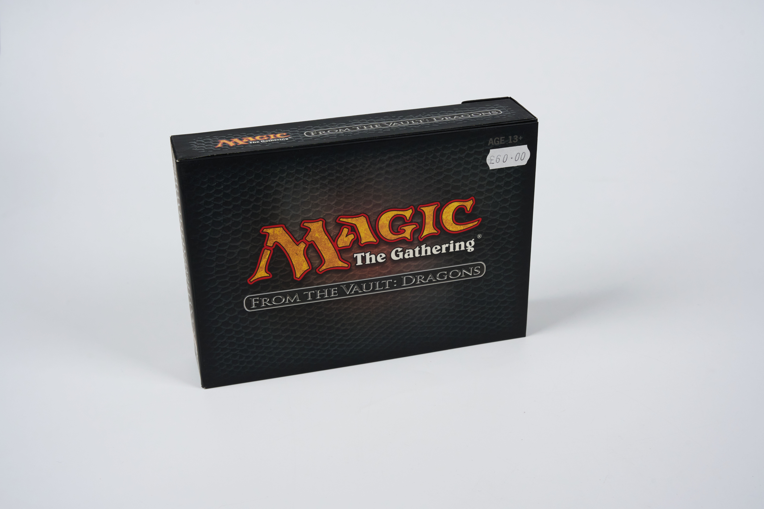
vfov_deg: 28.3
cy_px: 254
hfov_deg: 41.4
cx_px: 382
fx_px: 1010
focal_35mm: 48
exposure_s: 1/50
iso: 800
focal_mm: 47.6
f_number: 13
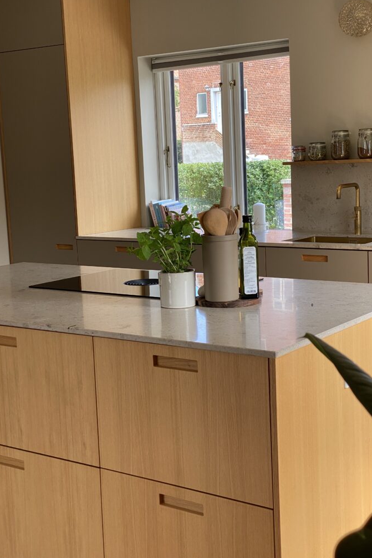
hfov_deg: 24.6
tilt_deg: -7.8
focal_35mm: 55
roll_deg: +2.0
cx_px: 201
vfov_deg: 36.3
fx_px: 853
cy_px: 278
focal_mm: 6
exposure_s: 1/122
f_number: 2
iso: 40
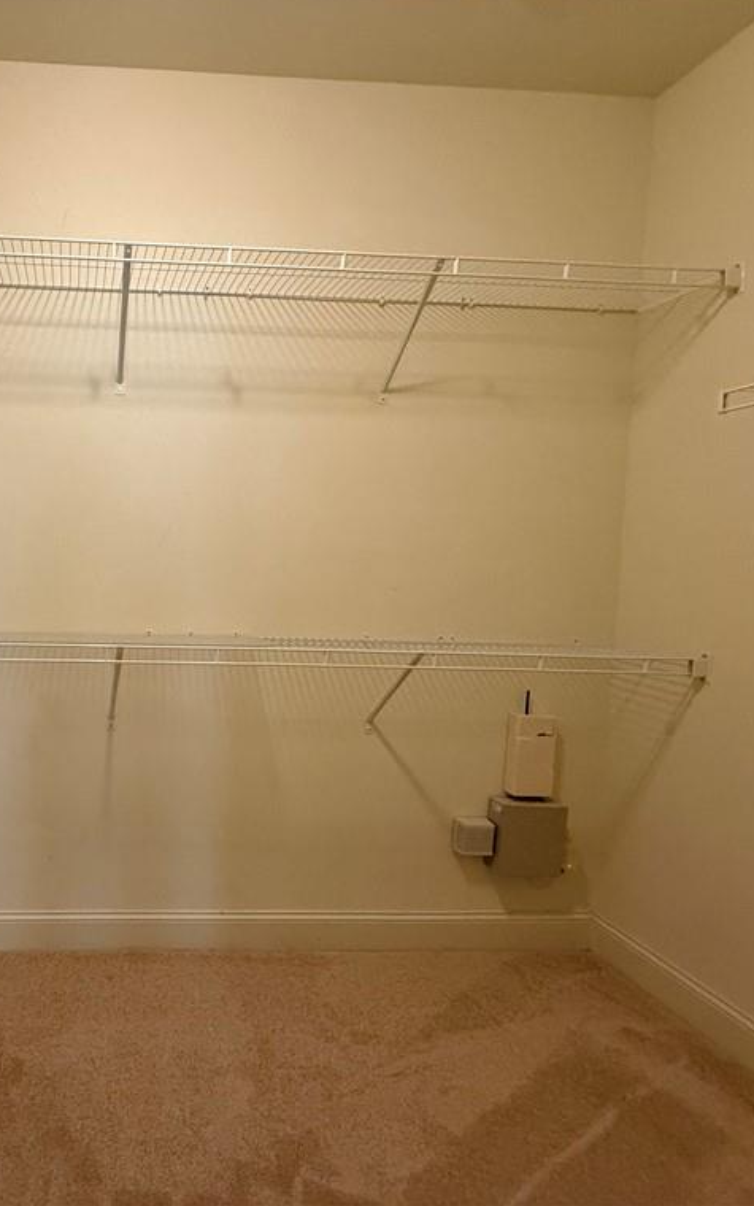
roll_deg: -1.5
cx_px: 105
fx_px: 658
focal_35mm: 20
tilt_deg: -2.7
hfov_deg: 53.7
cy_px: 598
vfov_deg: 85.1
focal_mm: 2.22
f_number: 2.2
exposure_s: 1/60
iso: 400
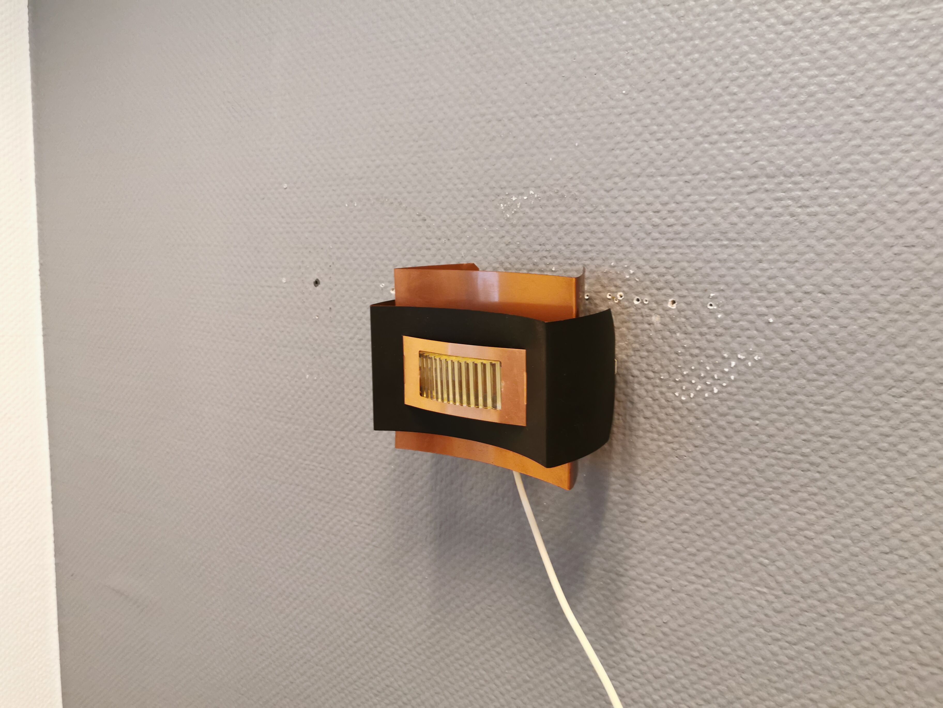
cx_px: 472
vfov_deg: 51.4
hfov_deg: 65.3
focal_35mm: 27
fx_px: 736
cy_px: 354
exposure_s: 1/50
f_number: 1.6
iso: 250
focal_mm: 5.56
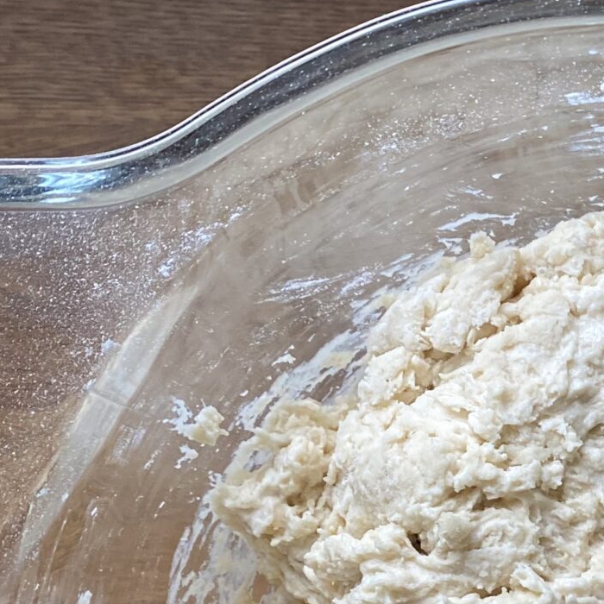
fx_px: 1658
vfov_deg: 19.8
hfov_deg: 19.6
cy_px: 653
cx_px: 689
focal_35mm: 84
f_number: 1.8
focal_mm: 4.25
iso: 125
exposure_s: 1/112
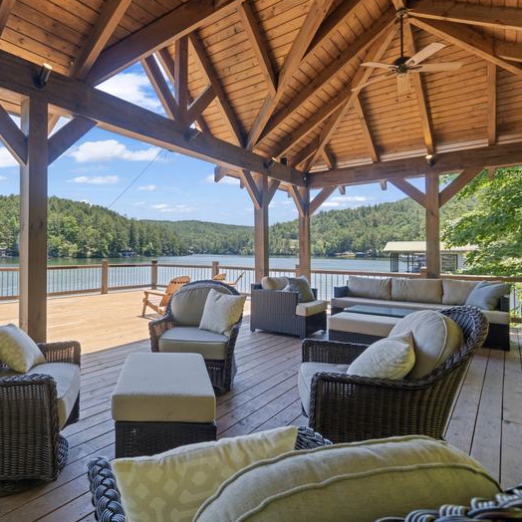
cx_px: 169
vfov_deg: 70.5
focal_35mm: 22
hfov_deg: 68.3
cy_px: 255
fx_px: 369
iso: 250
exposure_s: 1/80
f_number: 4.5
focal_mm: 11
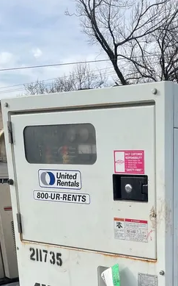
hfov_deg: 23.9
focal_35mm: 52
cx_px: 174
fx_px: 404
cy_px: 267
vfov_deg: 36.1
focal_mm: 4.2
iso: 32
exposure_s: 1/2132
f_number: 1.6
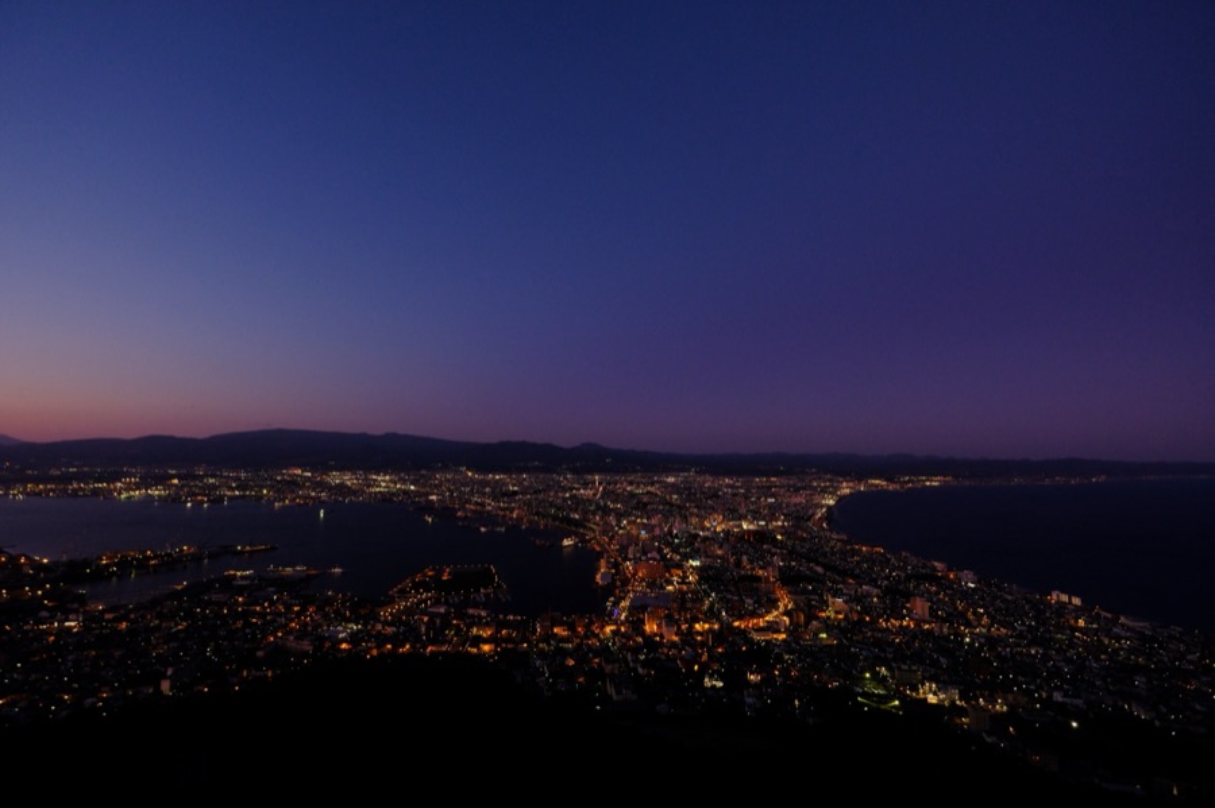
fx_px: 506
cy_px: 404
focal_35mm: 15
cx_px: 608
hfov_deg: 100.4
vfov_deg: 77.3
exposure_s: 1/15
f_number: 4.5
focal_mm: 10
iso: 1250
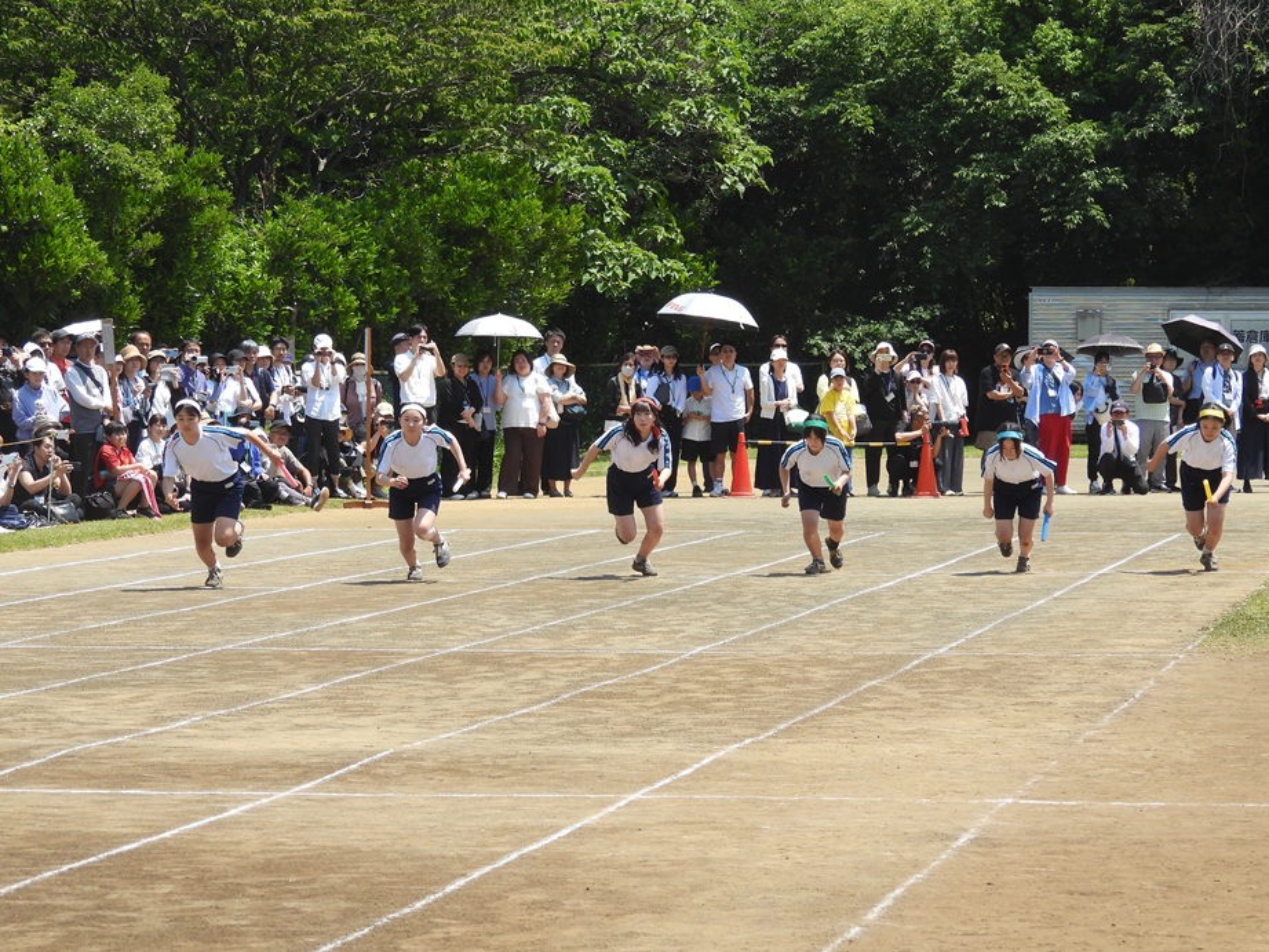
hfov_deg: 13.2
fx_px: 5500
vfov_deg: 9.9
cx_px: 634
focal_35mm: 150
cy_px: 476
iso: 100
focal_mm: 26.8
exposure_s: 1/500
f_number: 4.5
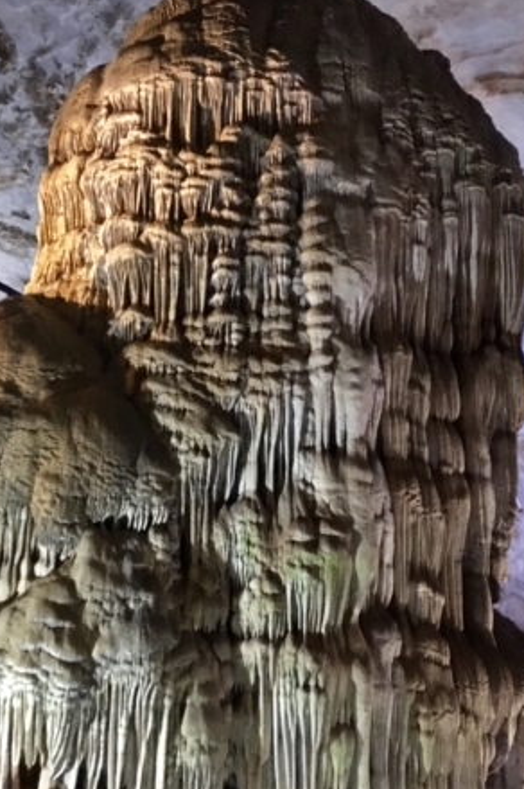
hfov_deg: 39.9
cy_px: 422
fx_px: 722
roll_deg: +0.8
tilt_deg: +20.0
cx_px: 257
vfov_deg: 57.2
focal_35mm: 33
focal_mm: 4.15
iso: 1000
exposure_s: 1/17
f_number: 2.2
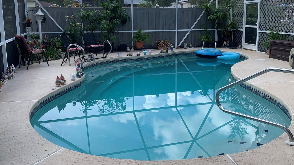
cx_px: 157
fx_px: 265
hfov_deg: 58.0
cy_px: 56
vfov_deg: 34.4
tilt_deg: -6.9
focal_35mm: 34
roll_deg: -0.2
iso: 25
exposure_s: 1/871
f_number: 1.8
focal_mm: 4.25
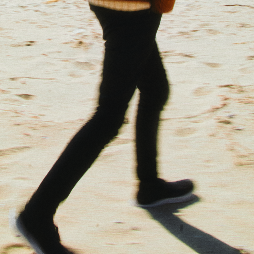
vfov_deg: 22.1
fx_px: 623
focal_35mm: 75
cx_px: 85
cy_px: -4
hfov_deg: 23.0
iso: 125
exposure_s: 1/25
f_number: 22
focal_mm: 24
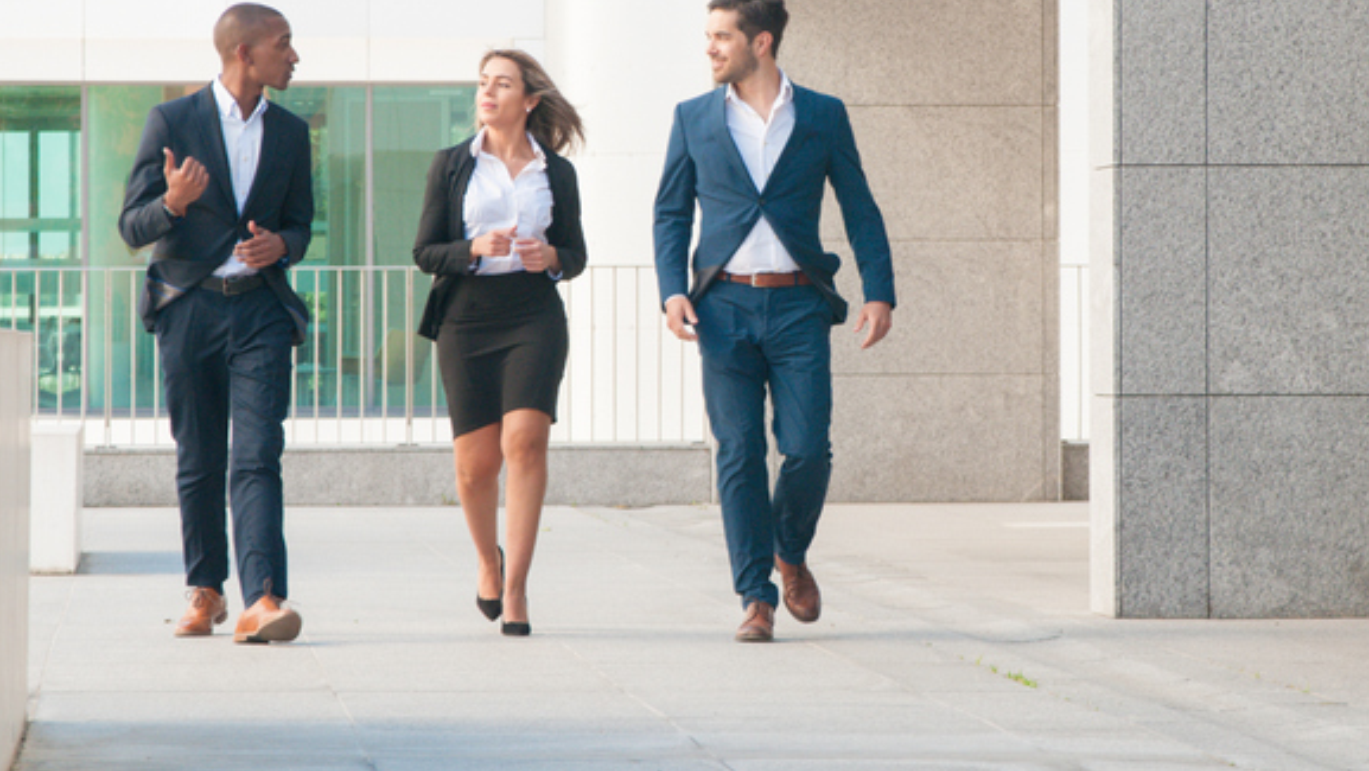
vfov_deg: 7.2
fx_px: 6088
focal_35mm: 168
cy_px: 254
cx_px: 675
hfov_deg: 12.8
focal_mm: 85
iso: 200
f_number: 5
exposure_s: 1/160
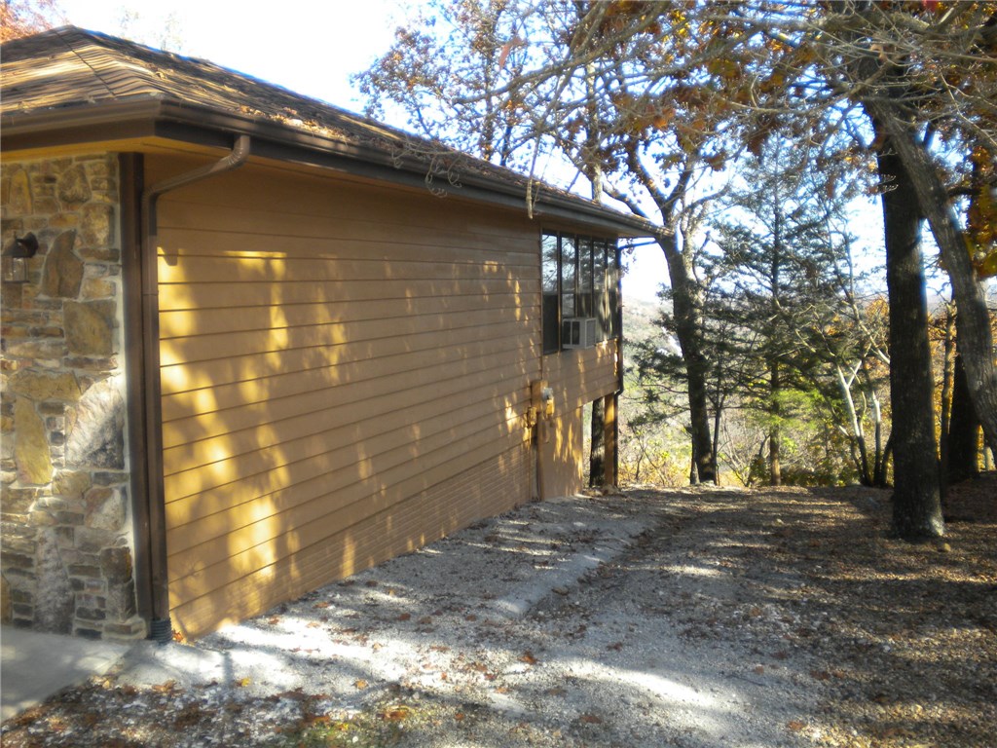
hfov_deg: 52.6
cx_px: 498
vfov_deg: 40.7
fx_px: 1008
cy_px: 374
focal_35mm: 35
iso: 113
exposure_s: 1/270
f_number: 3.1
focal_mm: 6.3
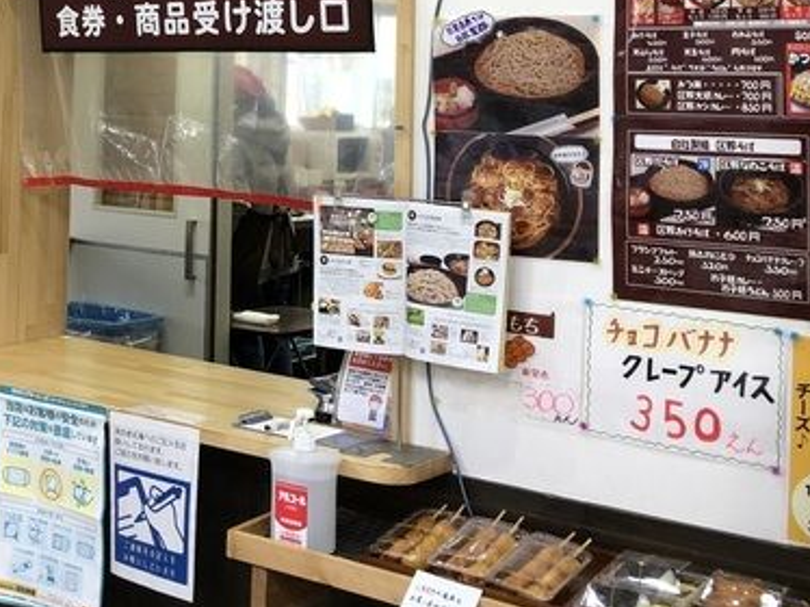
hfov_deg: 30.5
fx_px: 1426
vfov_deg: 23.3
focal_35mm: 61
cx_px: 99
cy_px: 44
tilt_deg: +3.1
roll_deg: -1.1
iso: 40
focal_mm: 3.99
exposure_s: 1/17
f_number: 1.8
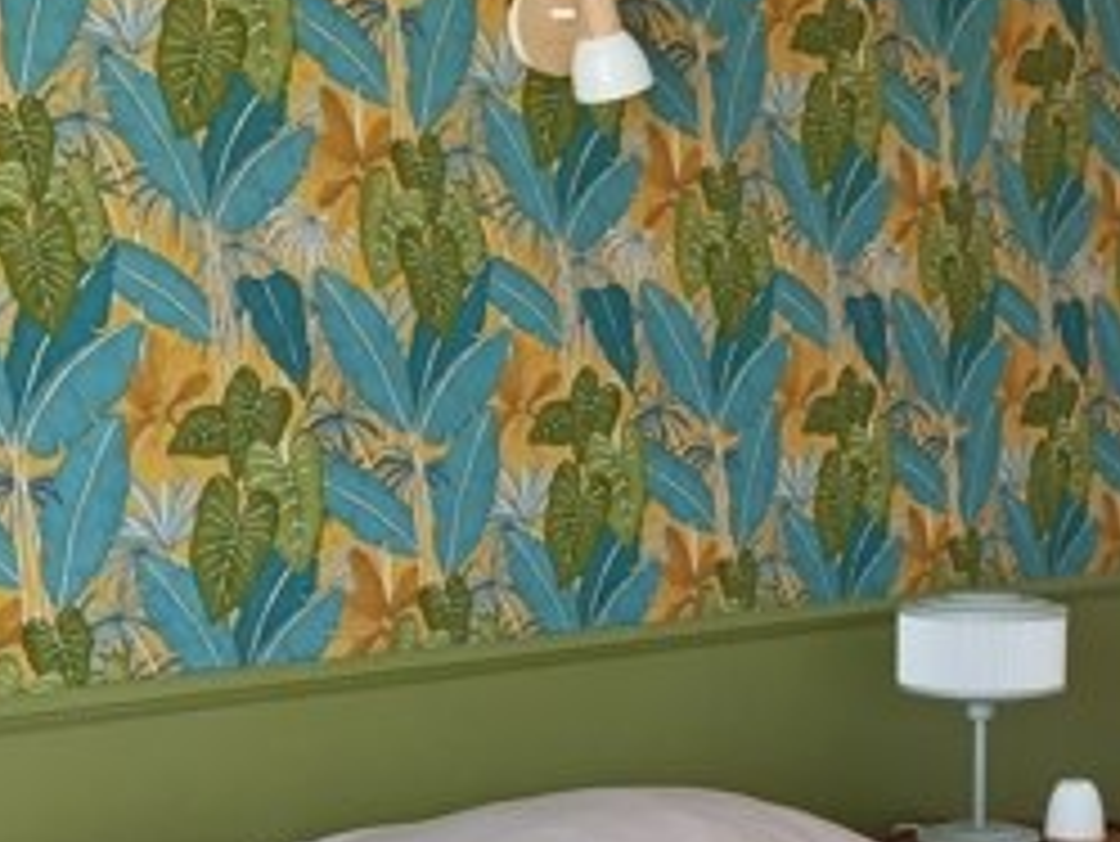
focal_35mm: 77
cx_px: 918
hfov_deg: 24.9
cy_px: 774
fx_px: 2493
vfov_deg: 18.8
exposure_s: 1/99.9
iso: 800
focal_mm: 5.24
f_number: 1.7
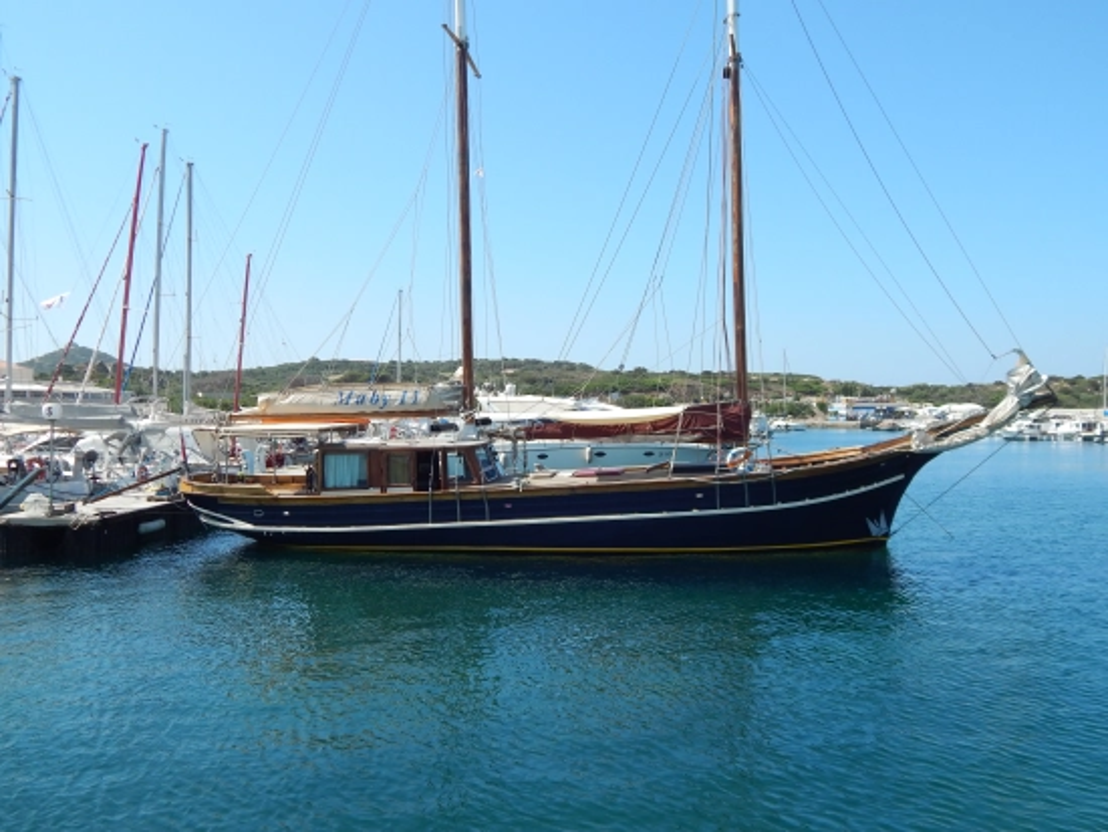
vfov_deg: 45.5
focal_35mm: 31
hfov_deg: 58.3
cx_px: 554
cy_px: 416
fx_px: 993
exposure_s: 1/400
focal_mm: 5.6
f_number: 6.5
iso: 125
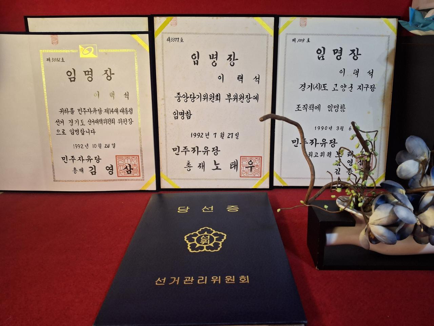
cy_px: 163
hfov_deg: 69.4
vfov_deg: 54.9
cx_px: 217
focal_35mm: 25
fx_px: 313
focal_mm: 4.69
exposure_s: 1/60
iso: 200
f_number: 1.8
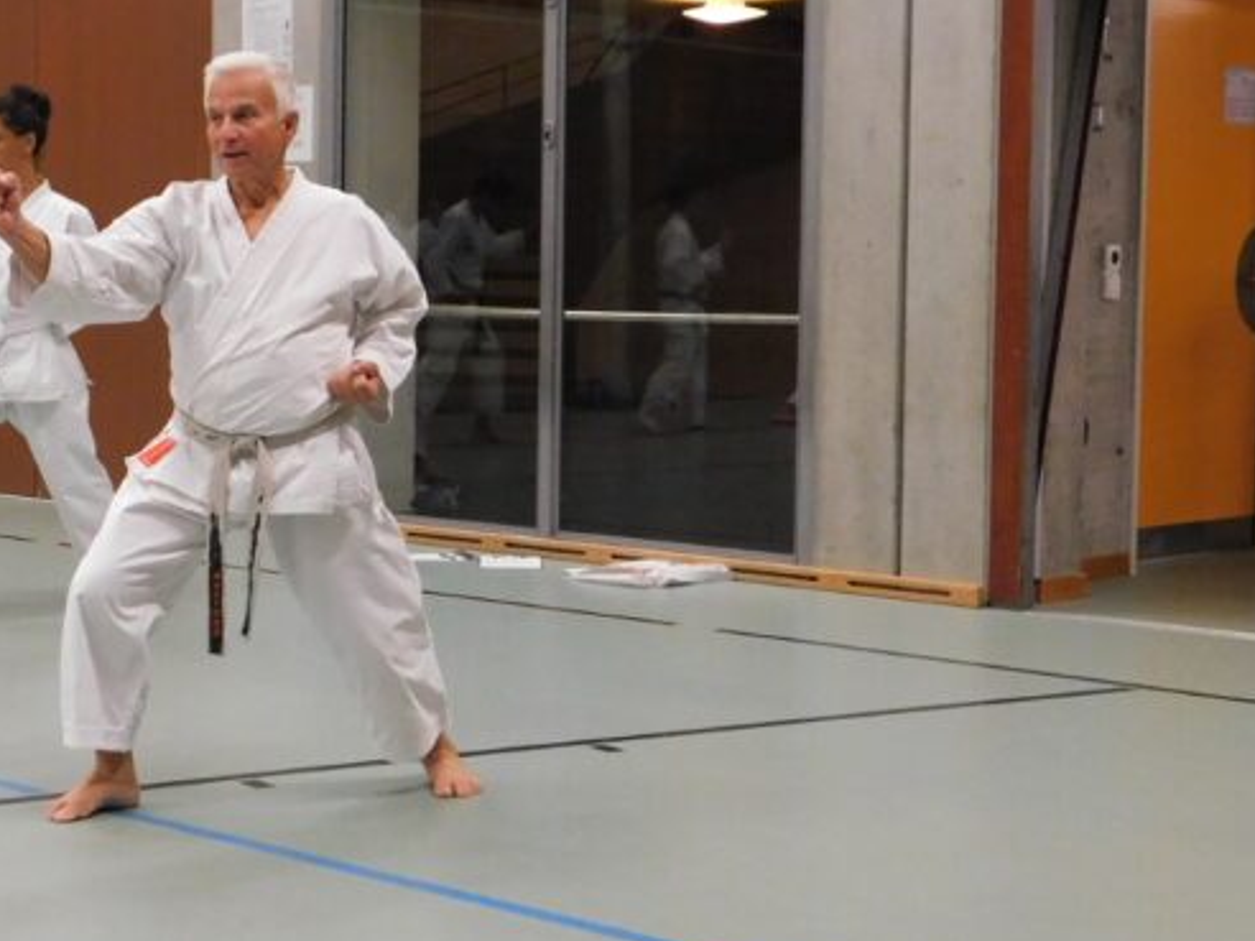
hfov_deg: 25.3
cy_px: 444
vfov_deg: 19.6
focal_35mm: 75
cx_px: 153
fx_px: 2719
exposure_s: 1/25
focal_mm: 6.3
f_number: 3.5
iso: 400
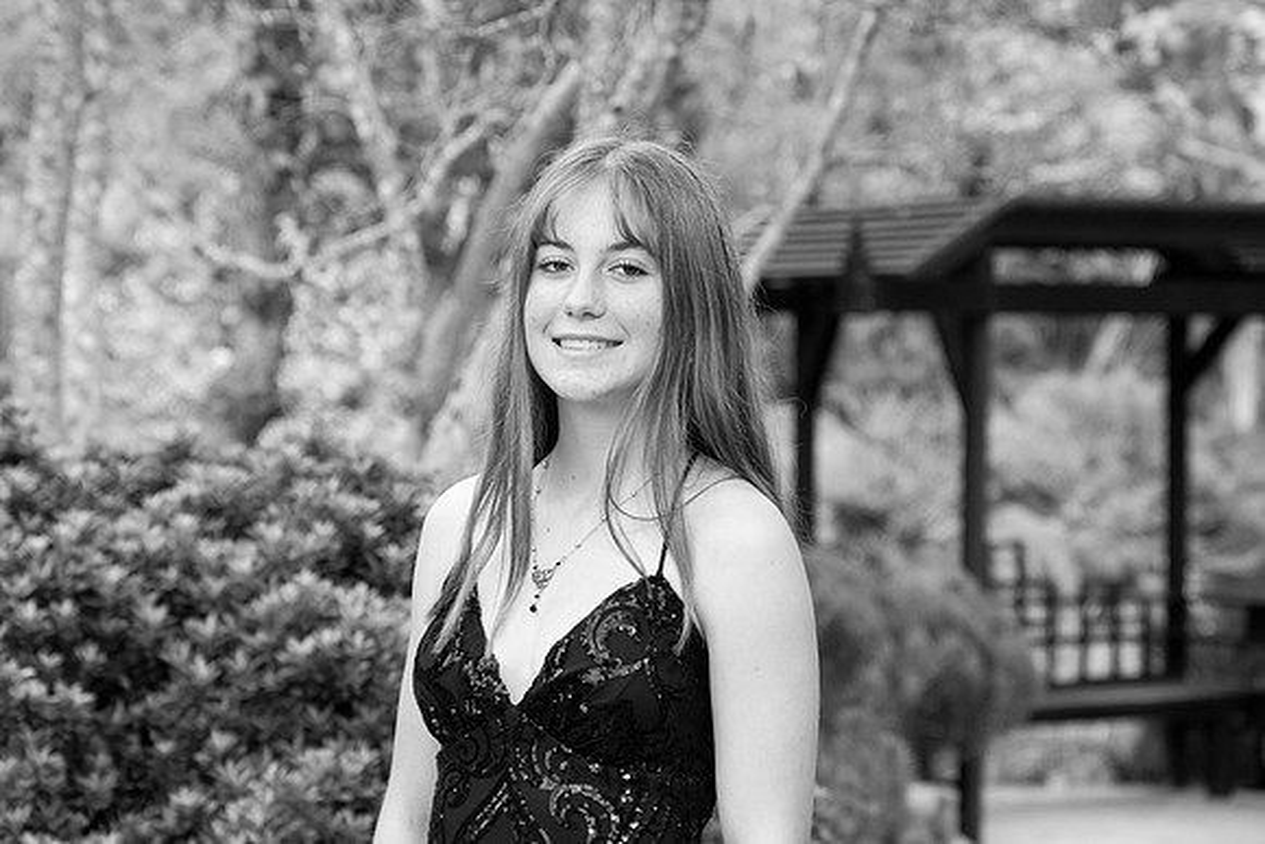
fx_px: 4114
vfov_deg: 11.7
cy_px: 360
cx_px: 591
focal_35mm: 117
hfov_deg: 17.5
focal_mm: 102
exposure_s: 1/640
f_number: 6.3
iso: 1250
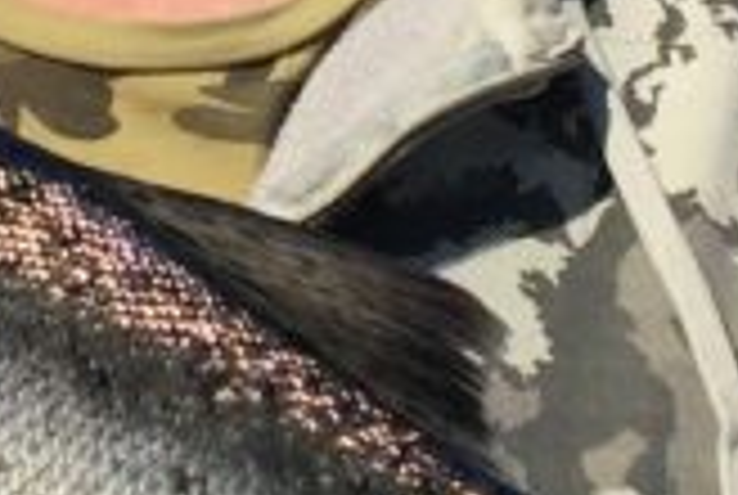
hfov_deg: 10.7
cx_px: -202
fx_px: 3861
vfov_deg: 7.3
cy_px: -108
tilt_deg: +8.7
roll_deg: -2.6
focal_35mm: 188
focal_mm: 4.15
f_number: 2.2
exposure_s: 1/3597
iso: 32
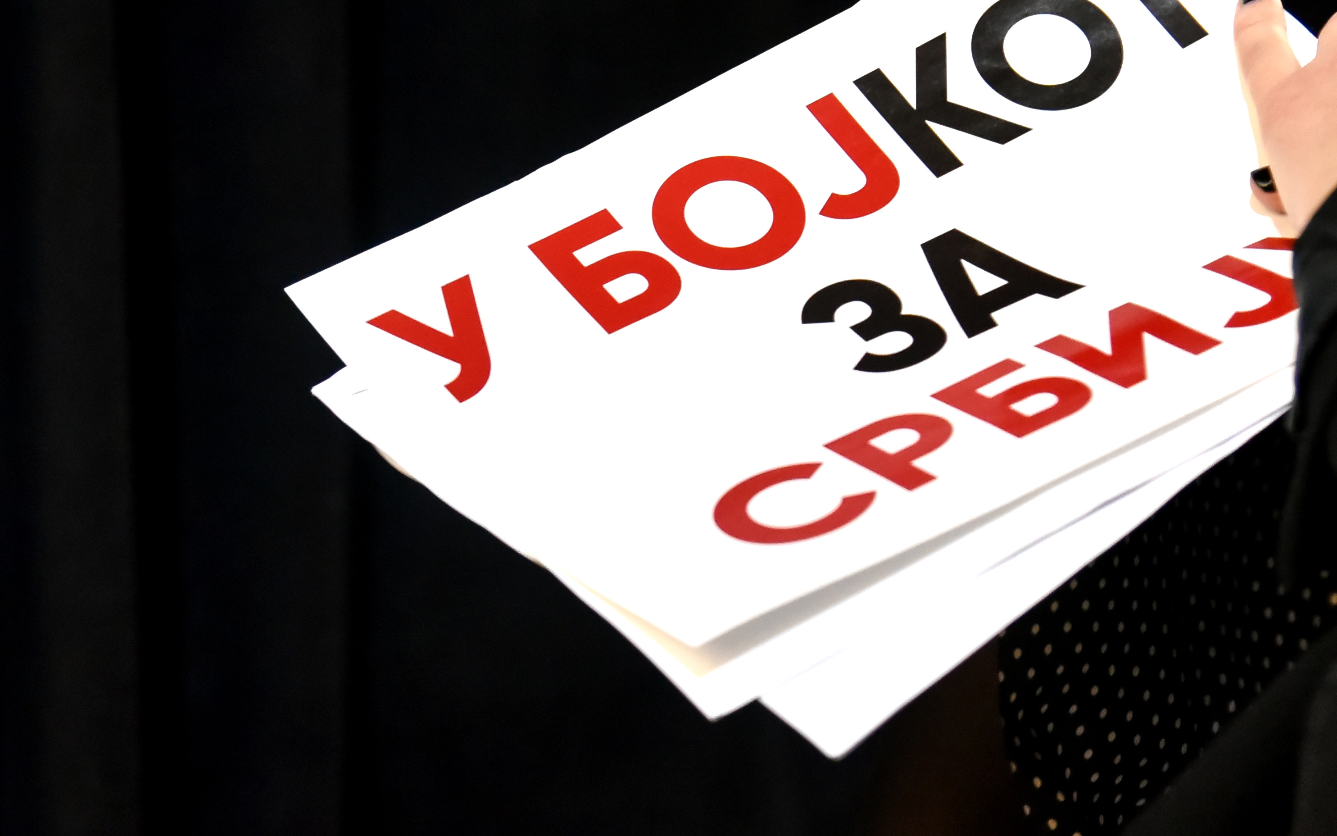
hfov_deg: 14.8
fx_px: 5138
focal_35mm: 141
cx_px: 449
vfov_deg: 9.3
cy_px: 95
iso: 4000
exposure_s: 1/100
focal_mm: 70
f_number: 4
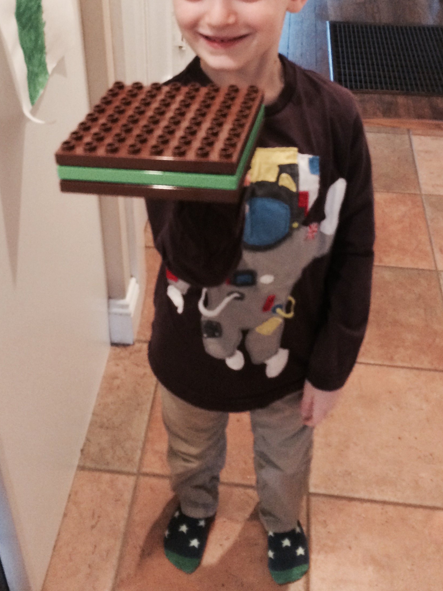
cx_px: 210
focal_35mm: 43
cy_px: 179
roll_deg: -0.6
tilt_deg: -37.7
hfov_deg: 33.6
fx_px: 734
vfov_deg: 43.0
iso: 250
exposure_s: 1/30
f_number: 2.2
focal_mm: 4.15
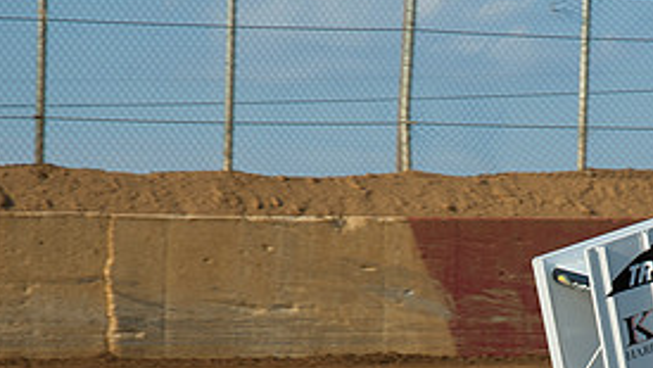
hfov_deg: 9.3
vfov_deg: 5.2
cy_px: 420
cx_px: 541
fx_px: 4019
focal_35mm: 232
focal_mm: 70
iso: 200
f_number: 6.3
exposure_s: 1/500
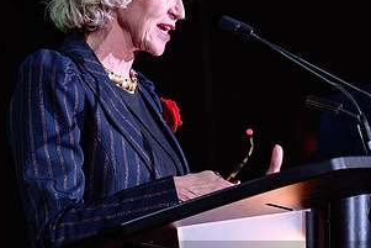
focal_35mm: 522
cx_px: 264
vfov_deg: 2.6
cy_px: 28
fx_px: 5382
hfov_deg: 3.9
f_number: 3.2
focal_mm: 200
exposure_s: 1/60
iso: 800
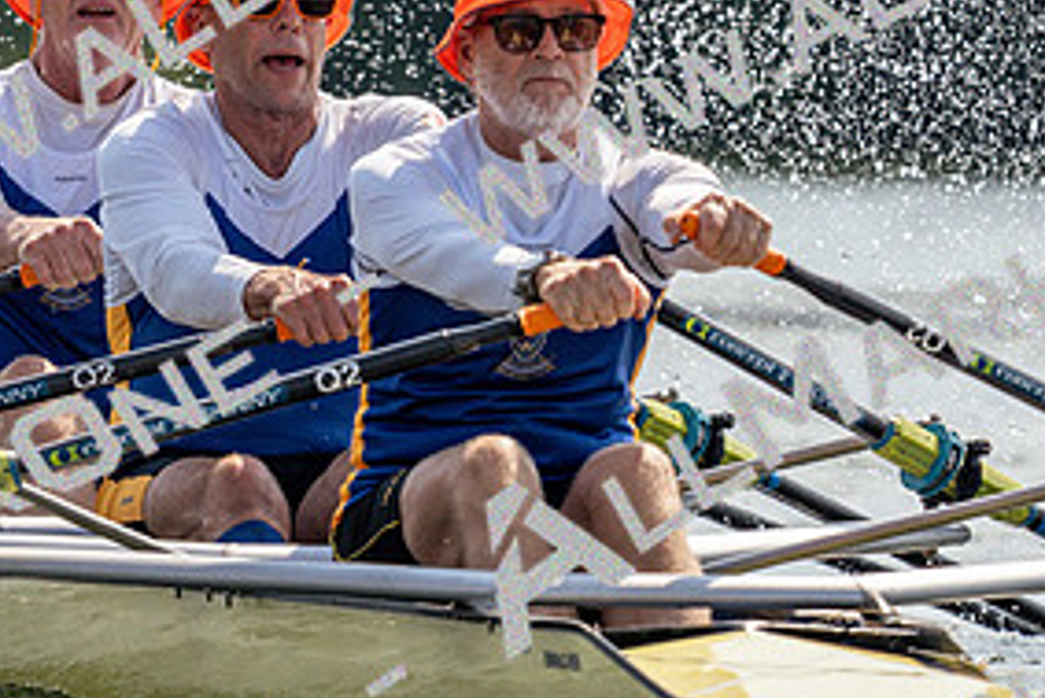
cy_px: 308
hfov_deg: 2.6
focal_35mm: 790
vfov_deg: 1.7
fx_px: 22943
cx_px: 170
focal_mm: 385
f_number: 6.3
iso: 200
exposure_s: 1/1600
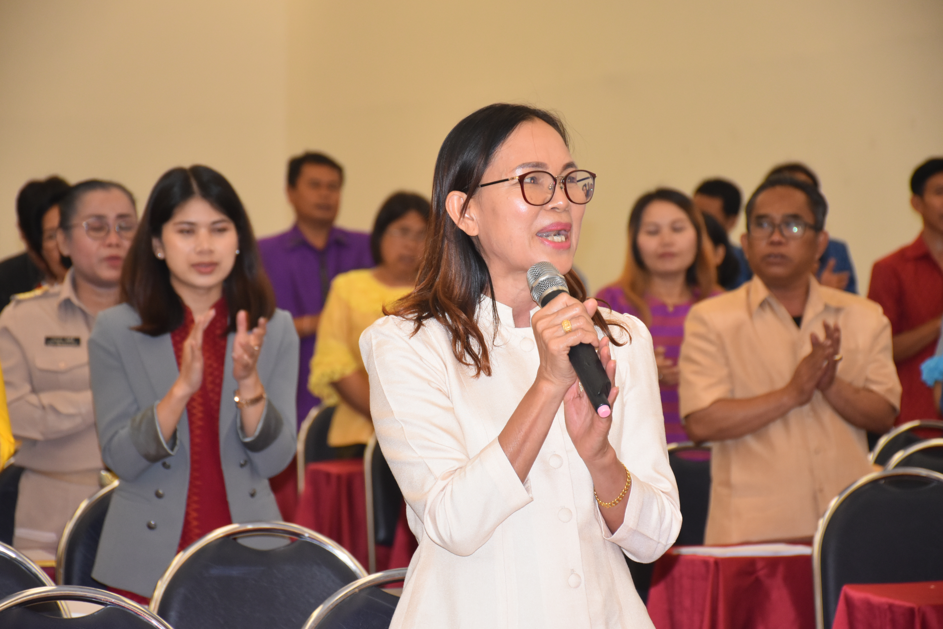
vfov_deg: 9.6
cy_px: 314
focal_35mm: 142
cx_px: 472
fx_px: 3732
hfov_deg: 14.4
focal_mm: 95
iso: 1000
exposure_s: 1/60
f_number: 5.3
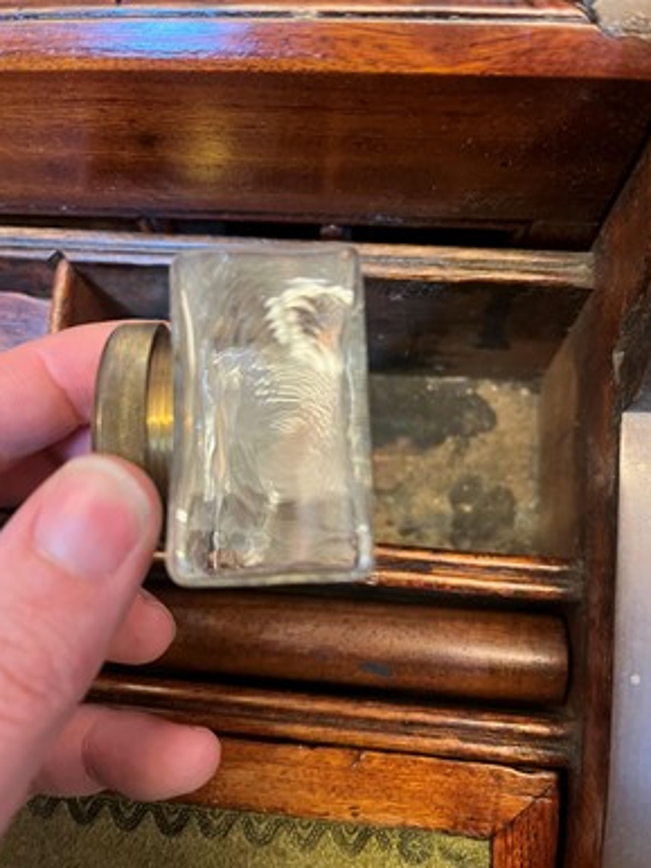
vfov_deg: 65.3
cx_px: 329
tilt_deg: -71.9
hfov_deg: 51.4
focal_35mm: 27
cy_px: 424
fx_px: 677
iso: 400
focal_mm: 5.1
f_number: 1.6
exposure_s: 1/33
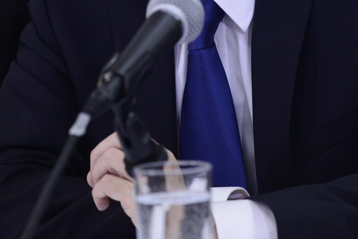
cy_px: -44
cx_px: 56
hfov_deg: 7.2
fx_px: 2845
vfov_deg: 4.8
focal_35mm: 286
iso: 2500
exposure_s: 1/200
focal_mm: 105
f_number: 3.2
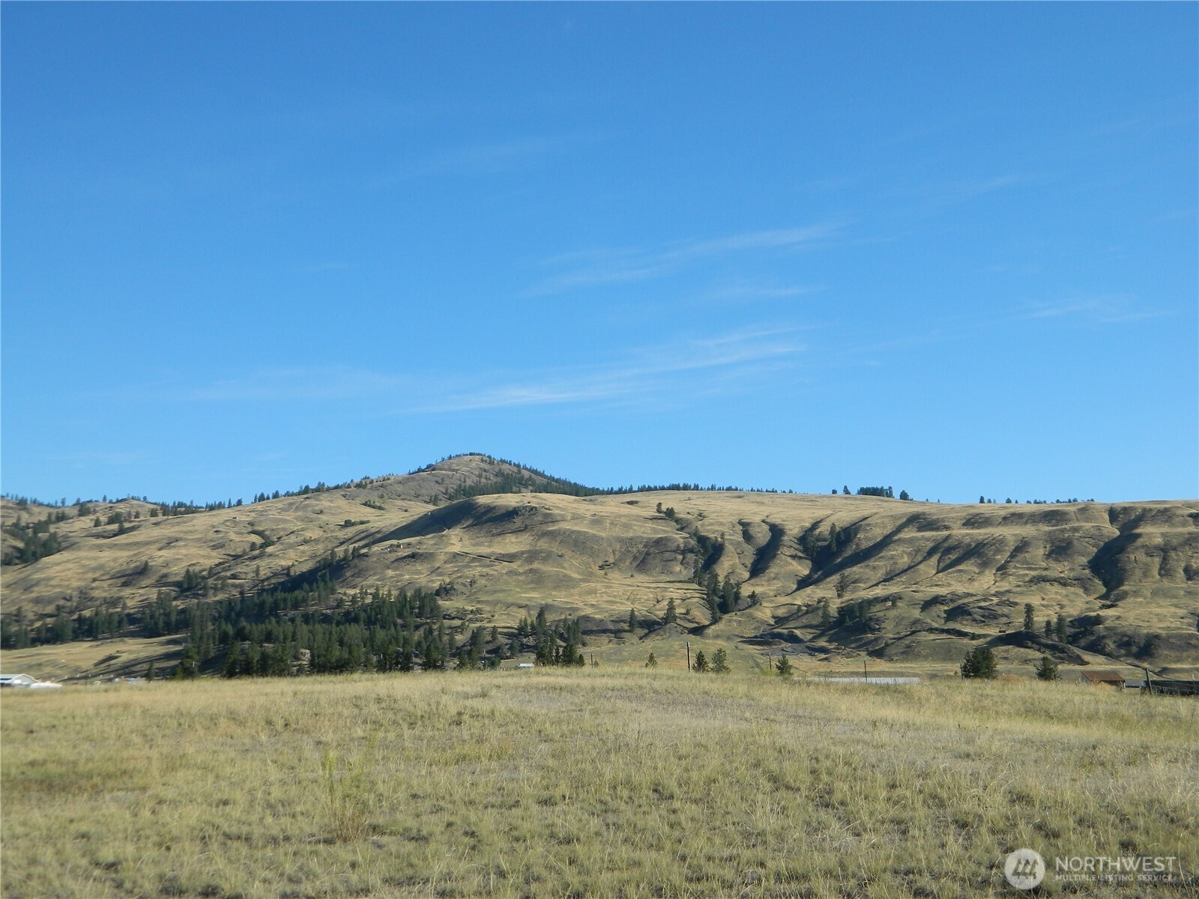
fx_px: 1420
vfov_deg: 35.1
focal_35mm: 41
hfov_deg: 45.8
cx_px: 600
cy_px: 450
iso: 80
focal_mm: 7.3
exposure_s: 1/800
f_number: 3.5
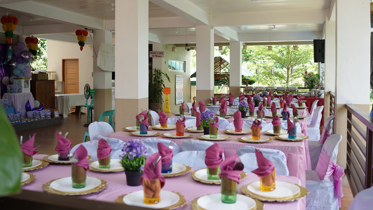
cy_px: 92
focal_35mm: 37
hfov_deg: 54.0
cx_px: 185
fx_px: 366
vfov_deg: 32.0
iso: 200
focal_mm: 35
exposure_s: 1/160
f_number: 3.5
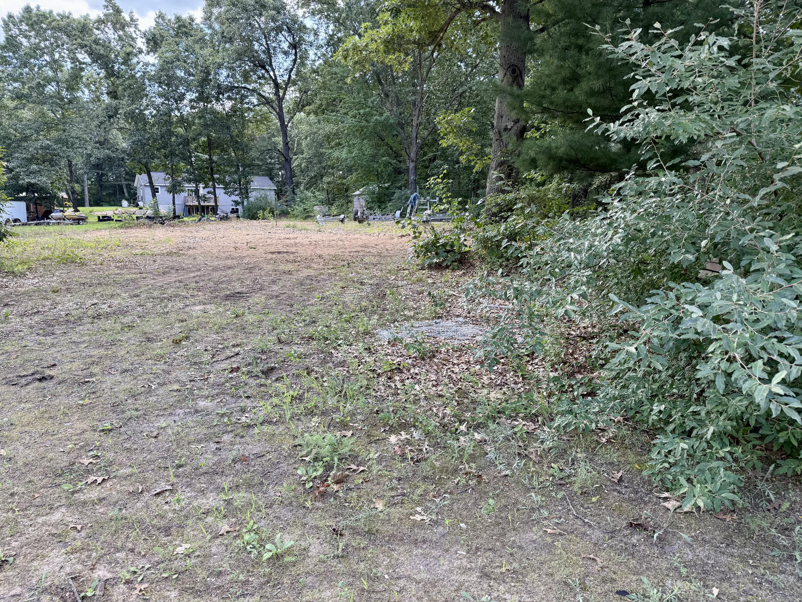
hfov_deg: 71.6
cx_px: 401
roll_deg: -0.2
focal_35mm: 24
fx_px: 556
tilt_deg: -9.5
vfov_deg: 56.8
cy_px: 301
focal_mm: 6.76
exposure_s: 1/256
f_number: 1.78
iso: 100
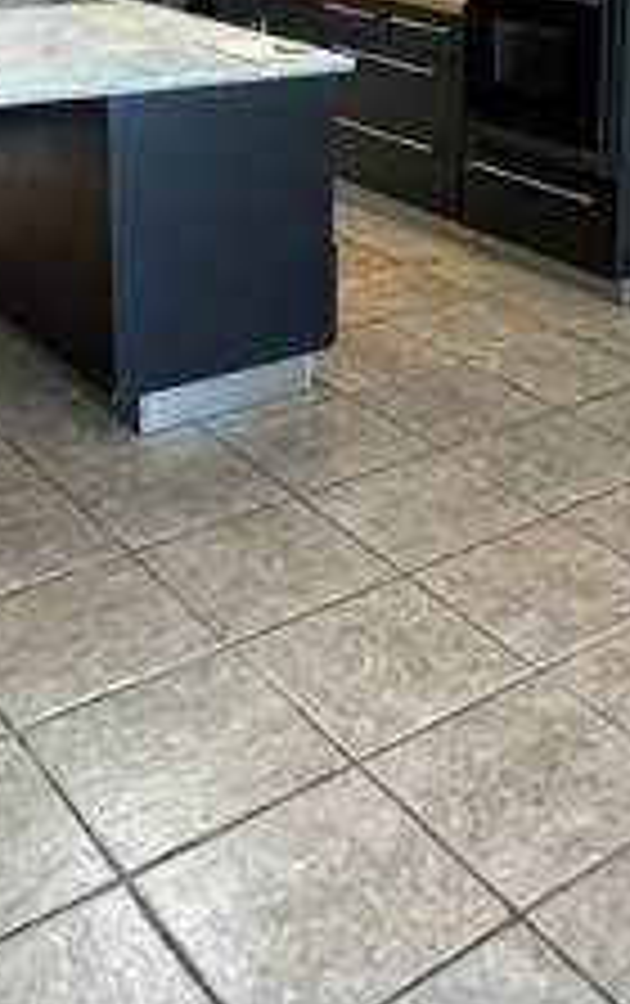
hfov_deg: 25.0
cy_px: 117
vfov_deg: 37.2
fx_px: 1397
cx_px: 504
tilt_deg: -10.9
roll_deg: -0.9
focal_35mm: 51
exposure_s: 1/40
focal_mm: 2.22
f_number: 2.2
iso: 800
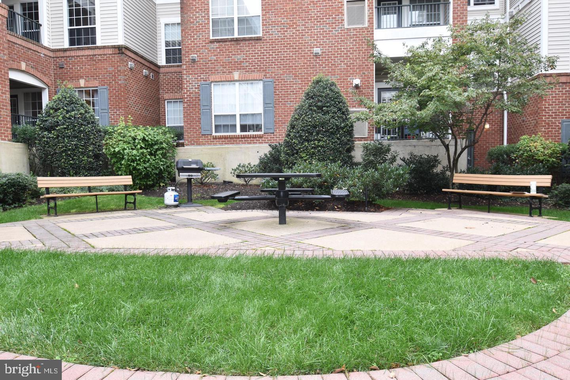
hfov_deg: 73.7
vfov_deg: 53.1
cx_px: 285
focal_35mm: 24
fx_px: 380
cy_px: 190
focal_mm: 16
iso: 400
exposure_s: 1/125
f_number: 5.6
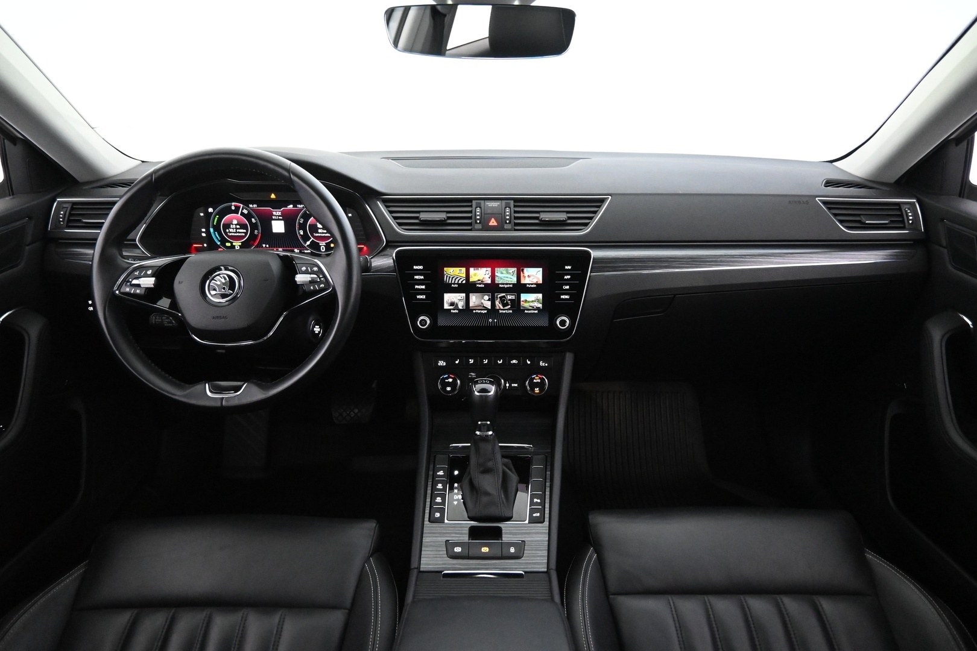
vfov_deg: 53.1
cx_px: 488
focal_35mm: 24
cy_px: 326
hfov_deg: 73.7
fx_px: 651
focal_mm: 16
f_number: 3.5
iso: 6400
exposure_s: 1/50
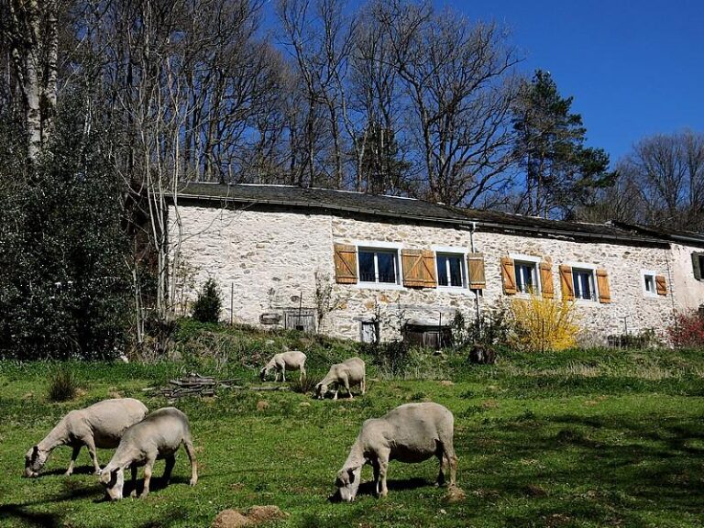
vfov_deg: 29.1
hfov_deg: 38.2
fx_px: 1017
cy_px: 264
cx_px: 352
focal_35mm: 50
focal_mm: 9
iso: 100
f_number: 4
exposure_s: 1/1250
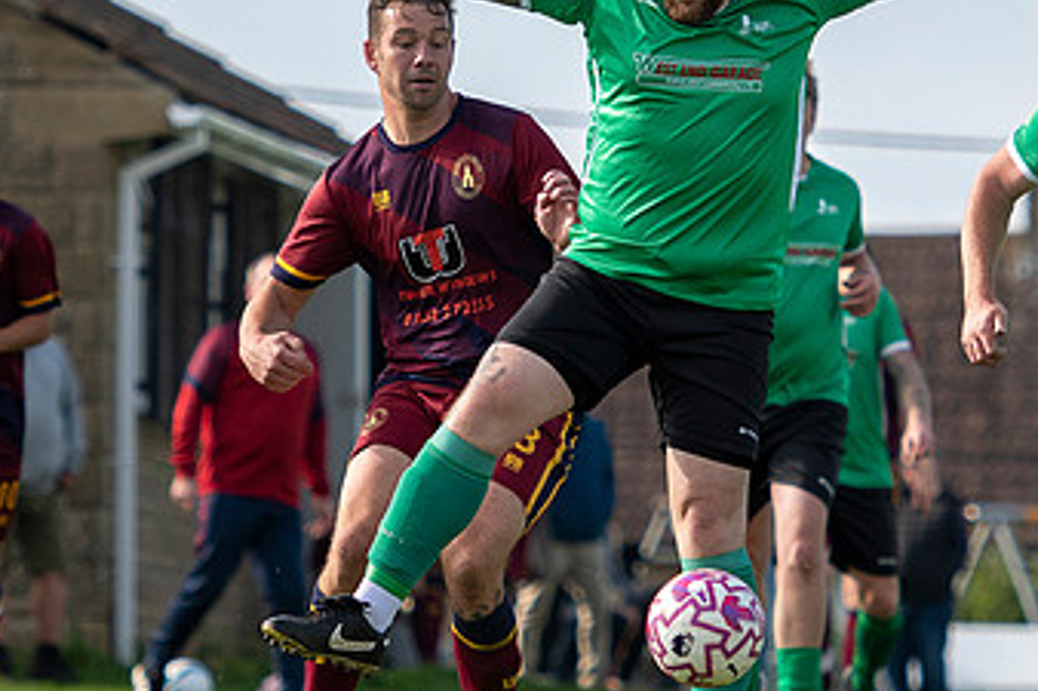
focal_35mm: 498
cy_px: 288
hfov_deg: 4.1
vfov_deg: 2.8
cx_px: 618
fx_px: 14351
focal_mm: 140
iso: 200
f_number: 2.8
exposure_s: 1/3200
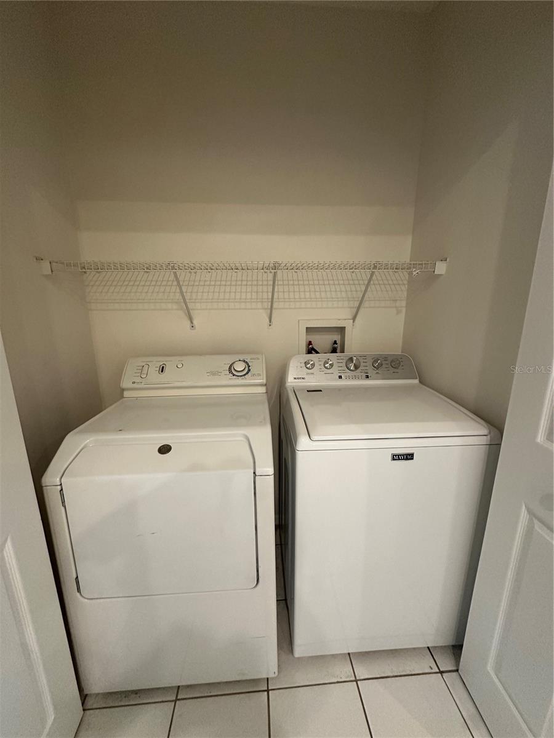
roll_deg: +0.4
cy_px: 369
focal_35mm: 14
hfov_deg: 85.7
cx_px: 277
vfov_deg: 102.1
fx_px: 299
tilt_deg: -12.1
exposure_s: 1/60
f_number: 2.2
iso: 500
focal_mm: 2.22
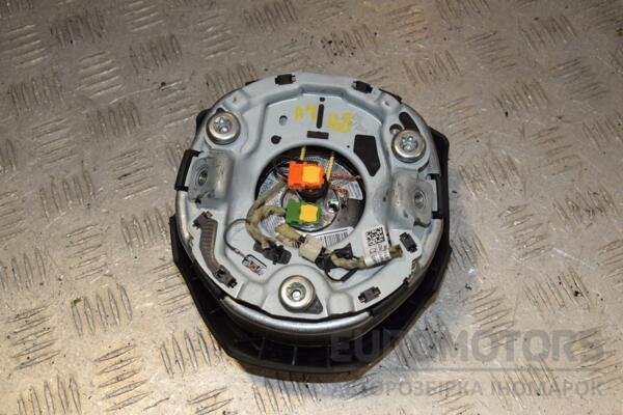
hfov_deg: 41.1
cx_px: 312
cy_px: 208
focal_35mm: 48
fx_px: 831
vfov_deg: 28.1
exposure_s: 1/200
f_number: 11
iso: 800
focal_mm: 32
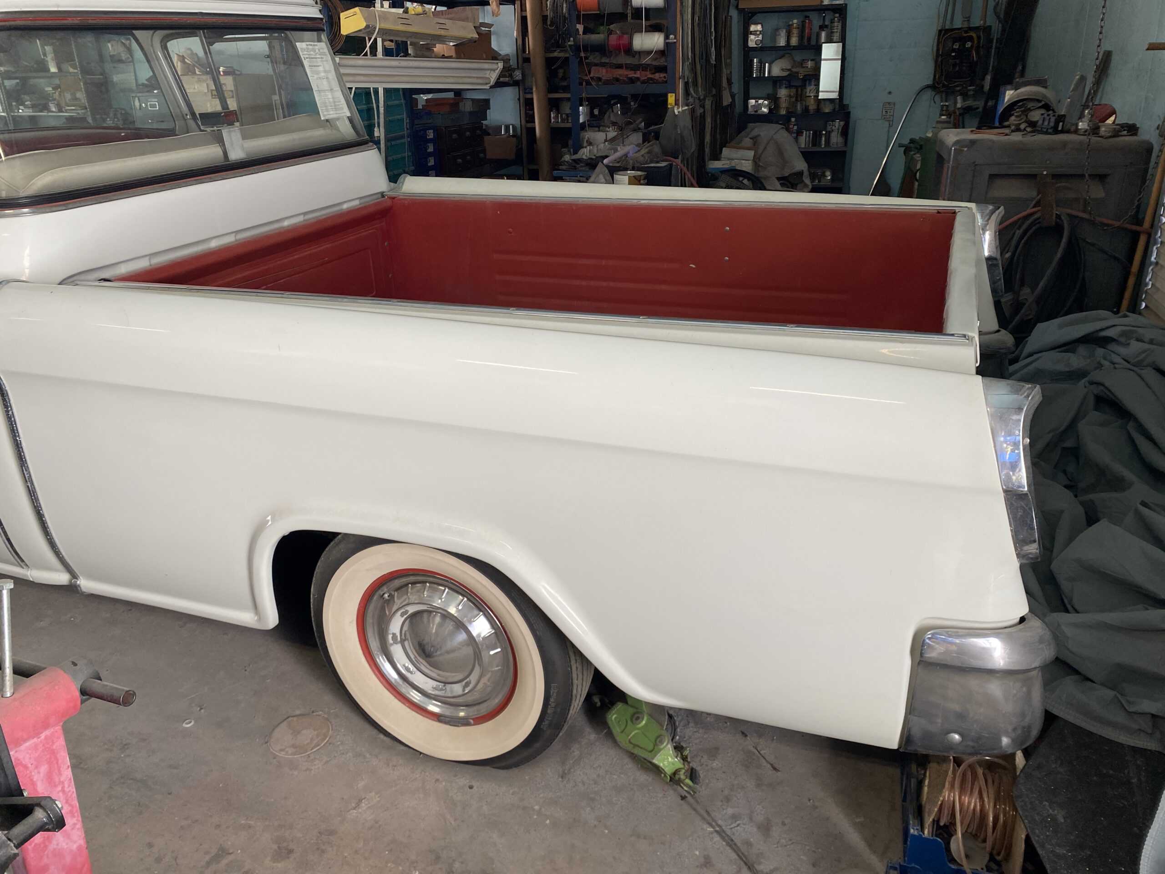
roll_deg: +1.1
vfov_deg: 53.1
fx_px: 875
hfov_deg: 67.3
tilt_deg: -22.9
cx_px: 582
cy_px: 437
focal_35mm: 26
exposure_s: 1/60
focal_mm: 4.25
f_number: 1.8
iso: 80
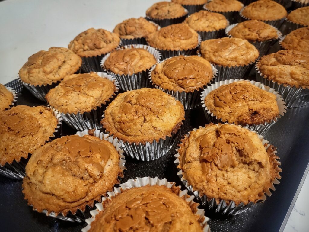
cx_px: 154
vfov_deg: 53.1
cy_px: 116
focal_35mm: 26
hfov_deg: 67.3
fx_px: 232
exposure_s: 1/40
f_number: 1.8
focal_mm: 4.25
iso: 400
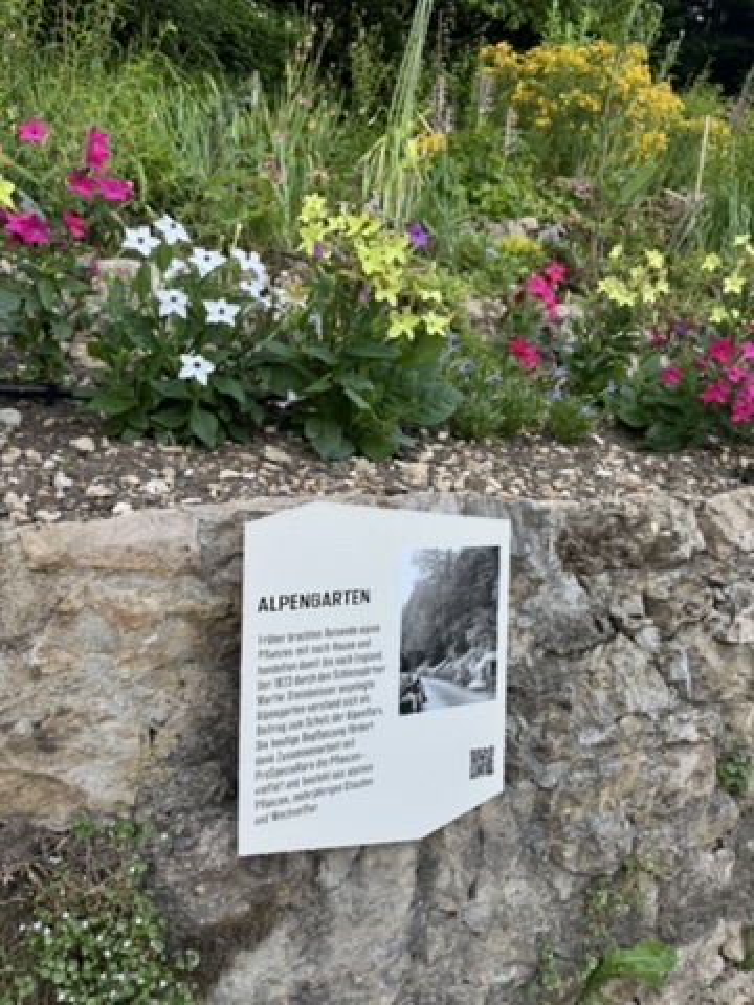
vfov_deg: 71.6
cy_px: 502
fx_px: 697
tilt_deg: -5.0
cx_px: 377
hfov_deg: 56.8
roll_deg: -2.0
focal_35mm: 24
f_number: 1.78
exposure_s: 1/129
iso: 50
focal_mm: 6.76
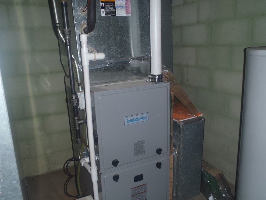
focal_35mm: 29
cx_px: 132
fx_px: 223
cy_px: 102
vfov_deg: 48.2
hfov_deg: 61.7
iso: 100
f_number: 3.9
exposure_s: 1/30
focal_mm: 5
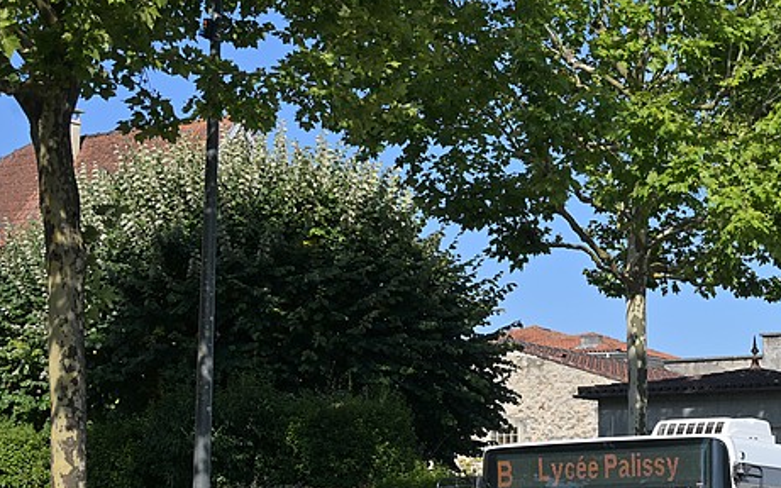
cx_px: 661
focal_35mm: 93
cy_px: 374
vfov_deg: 14.0
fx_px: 1977
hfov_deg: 22.0
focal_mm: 35
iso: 100
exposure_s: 1/500
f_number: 6.3
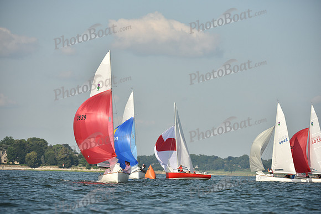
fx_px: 2140
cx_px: 160
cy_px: 107
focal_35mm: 240
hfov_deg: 8.6
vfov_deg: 5.7
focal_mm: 240
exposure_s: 1/2000
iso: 250
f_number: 5.6
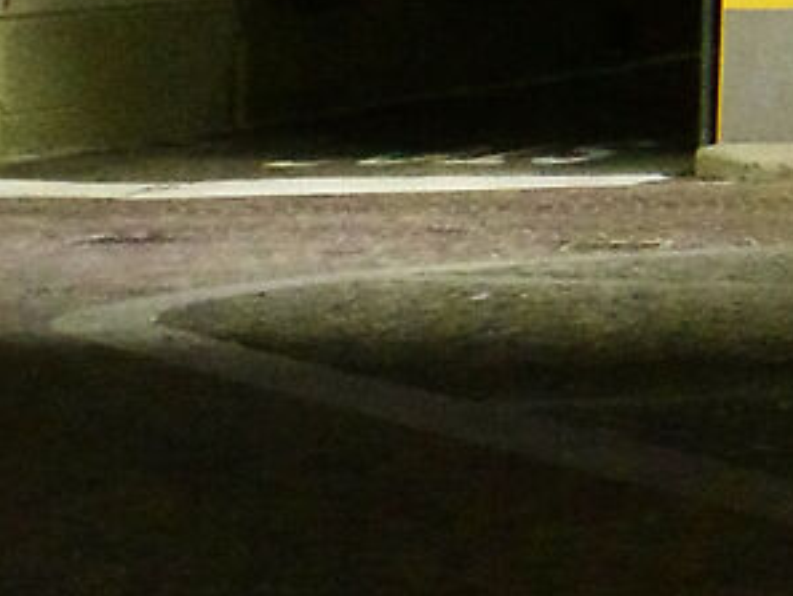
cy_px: -727
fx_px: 4813
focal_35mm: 210
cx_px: 2155
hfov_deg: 8.3
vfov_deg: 6.8
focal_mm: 18
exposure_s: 1/8
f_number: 7.1
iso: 6400
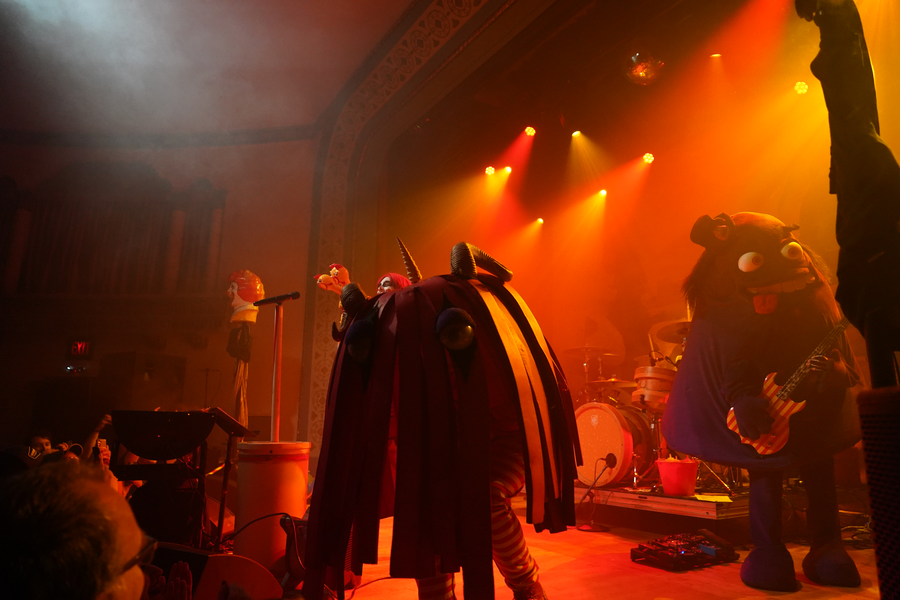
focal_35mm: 24
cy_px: 300
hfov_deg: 73.7
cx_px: 450
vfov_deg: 53.1
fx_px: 600
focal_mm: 24
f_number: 4
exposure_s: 1/160
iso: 6400
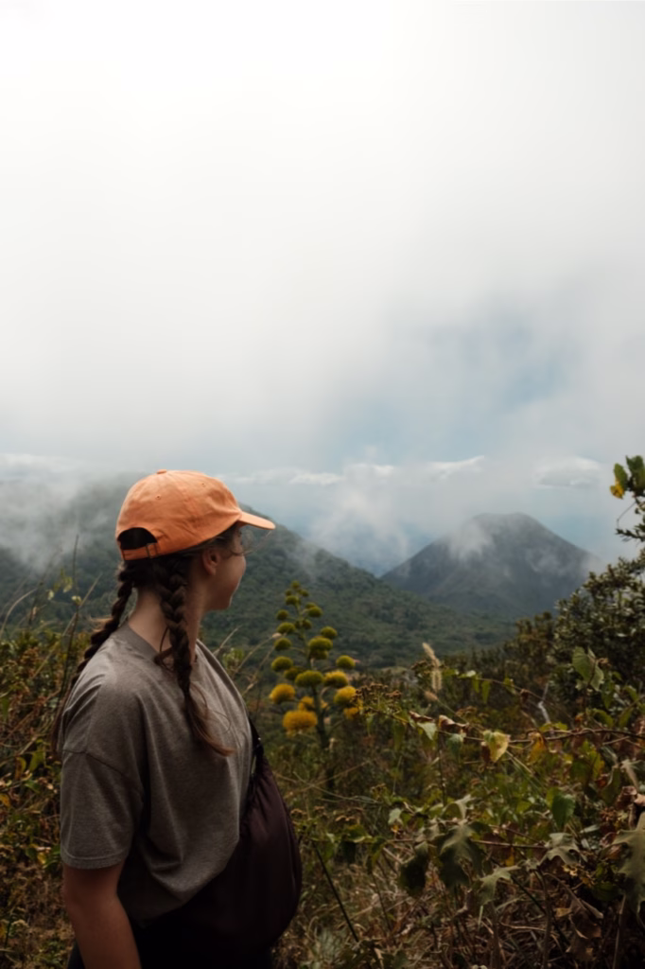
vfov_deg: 63.7
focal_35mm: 29
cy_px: 484
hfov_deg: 44.9
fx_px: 780
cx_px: 322
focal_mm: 19.6
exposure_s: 1/1600
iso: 250
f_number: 5.6
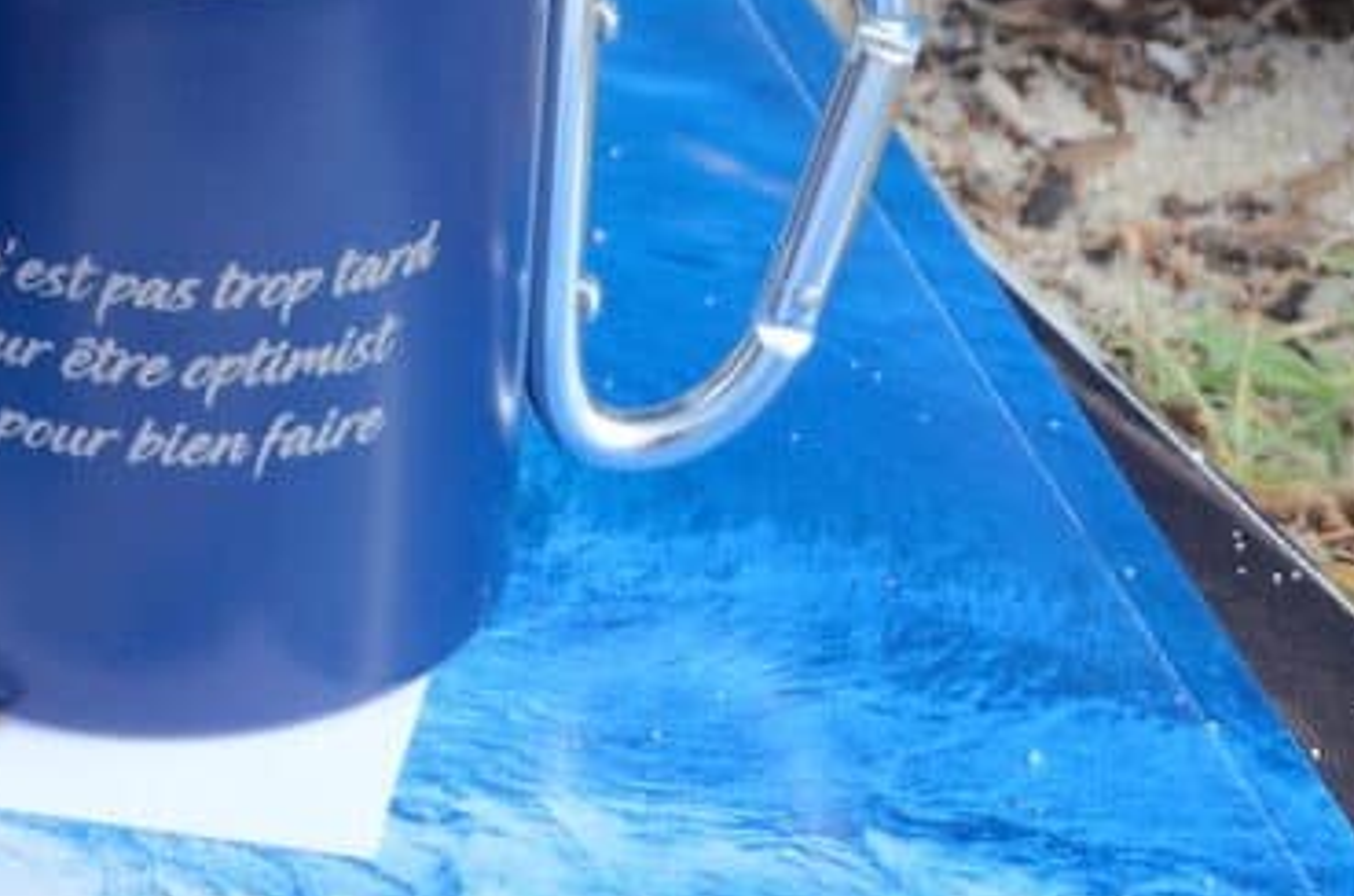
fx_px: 9266
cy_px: 263
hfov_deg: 8.4
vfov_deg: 5.5
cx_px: 426
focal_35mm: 247
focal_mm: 80
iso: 1600
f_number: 10
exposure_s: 1/1600
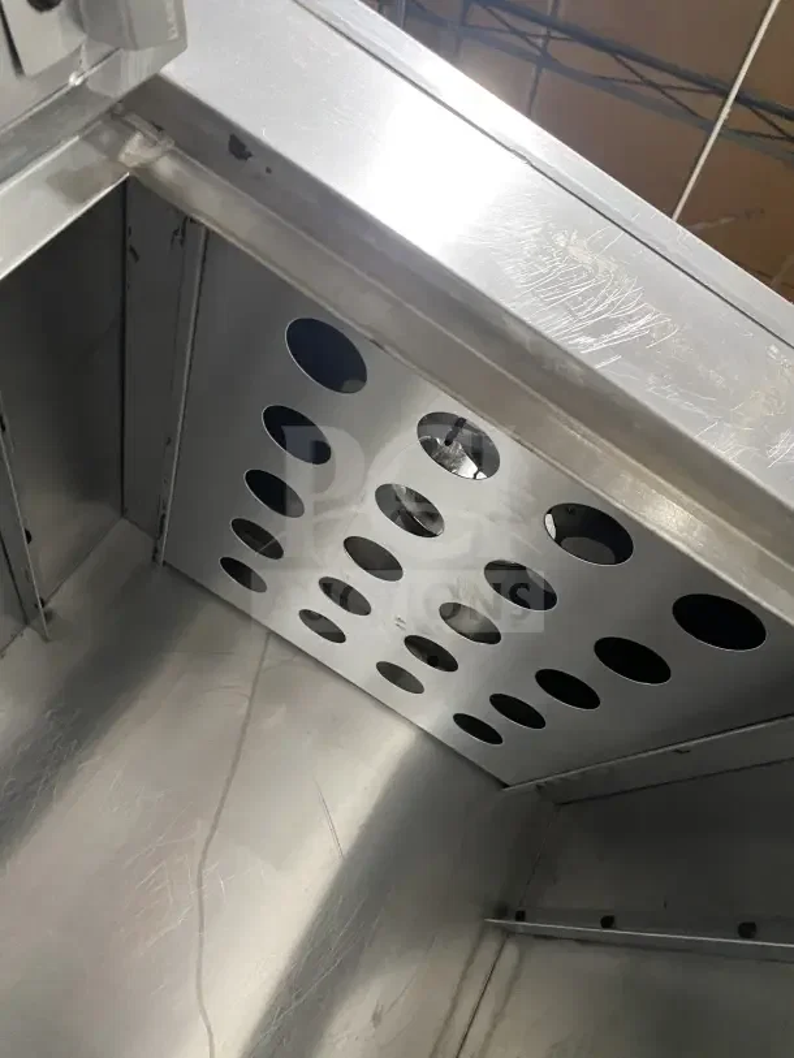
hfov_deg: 53.1
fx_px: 795
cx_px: 397
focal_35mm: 26
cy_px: 529
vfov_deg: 67.3
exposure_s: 1/41
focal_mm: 4.25
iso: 500
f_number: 1.8
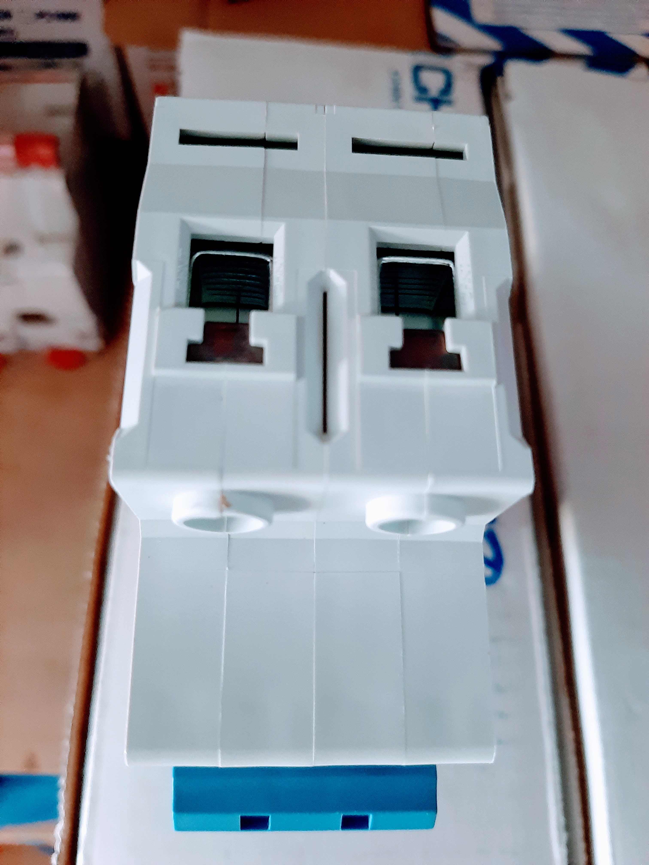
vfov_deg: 67.3
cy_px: 432
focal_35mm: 26
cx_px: 324
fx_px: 650
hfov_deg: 53.1
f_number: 1.7
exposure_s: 1/25
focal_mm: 3.93
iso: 250
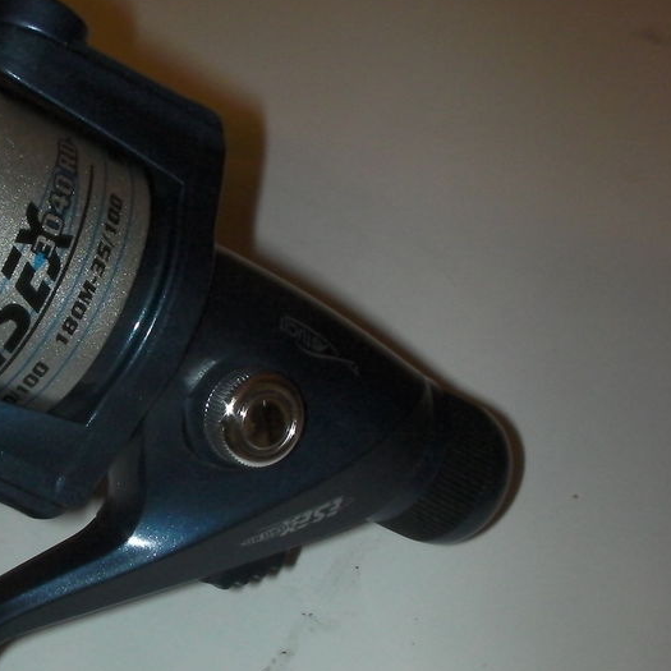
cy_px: 368
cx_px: 70
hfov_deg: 26.0
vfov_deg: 26.9
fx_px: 1404
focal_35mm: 64
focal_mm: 6.3
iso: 200
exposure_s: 1/30
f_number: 5.6
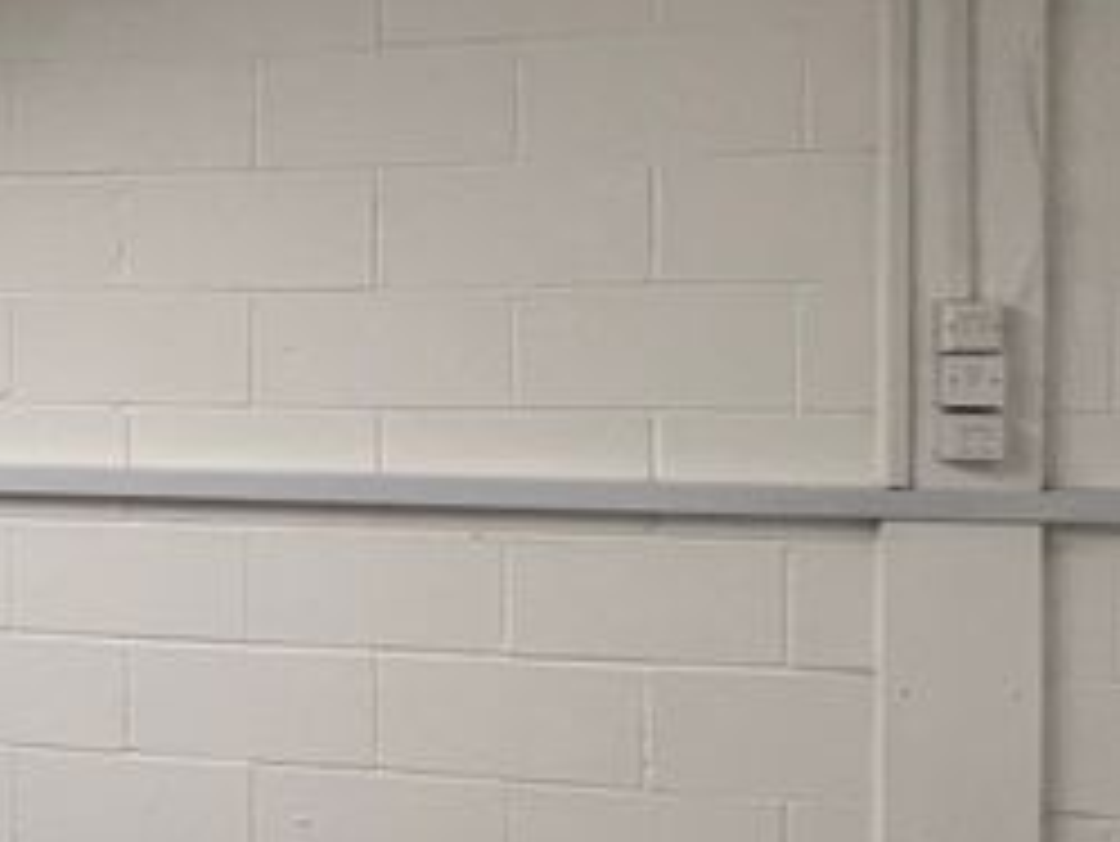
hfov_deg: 26.3
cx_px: -459
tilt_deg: -1.5
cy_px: 349
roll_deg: +0.7
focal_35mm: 58
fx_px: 1877
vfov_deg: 25.2
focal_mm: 1.57
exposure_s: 1/100
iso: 100
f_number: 1.8
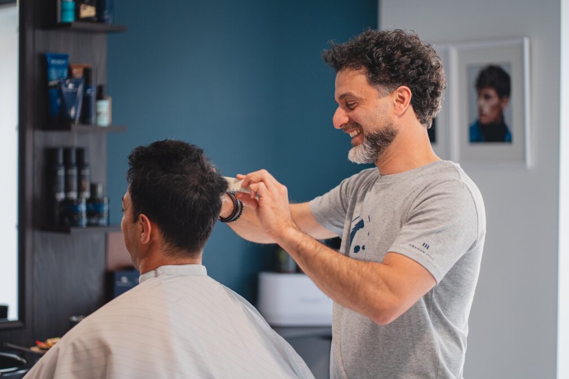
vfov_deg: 15.7
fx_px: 1375
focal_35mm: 87
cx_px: 280
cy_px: 189
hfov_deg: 23.4
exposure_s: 1/250
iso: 500
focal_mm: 85
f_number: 1.8
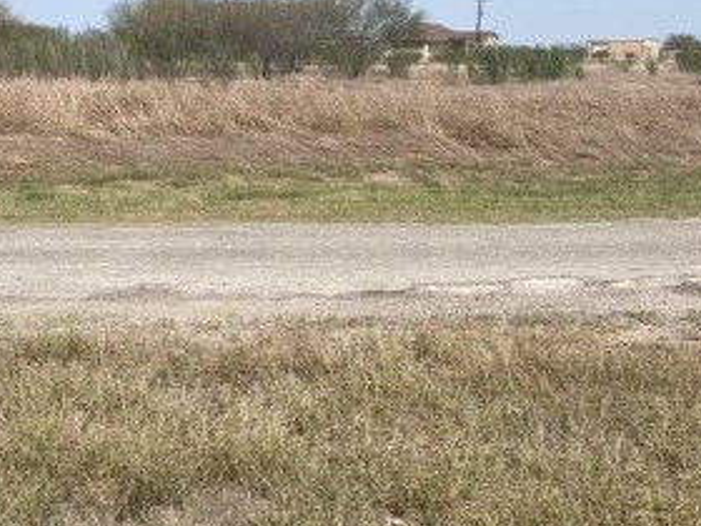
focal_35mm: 48
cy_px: 205
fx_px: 972
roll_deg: -1.5
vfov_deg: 30.2
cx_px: 253
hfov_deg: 39.3
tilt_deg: -7.6
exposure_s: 1/2857
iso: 20
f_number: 1.8
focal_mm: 3.99
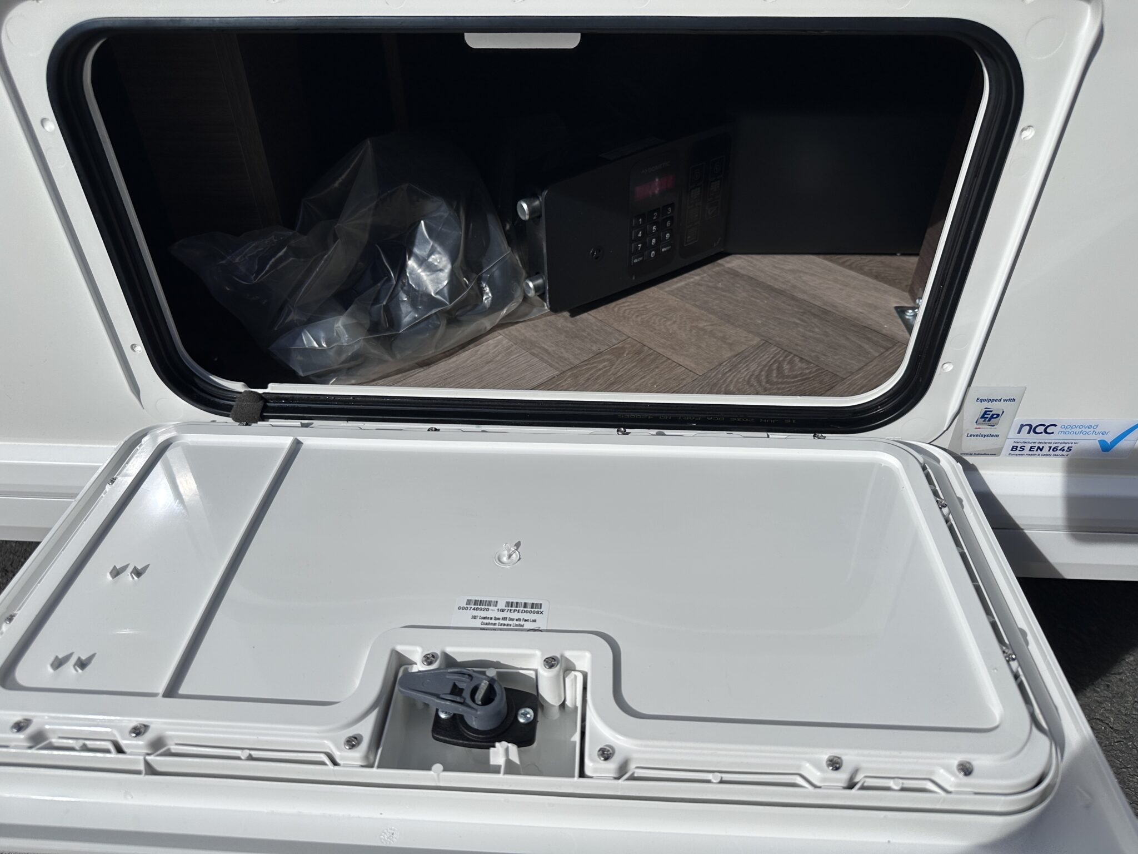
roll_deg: +0.7
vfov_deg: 56.8
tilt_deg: -35.7
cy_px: 427
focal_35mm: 24
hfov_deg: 71.6
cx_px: 569
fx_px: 789
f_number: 1.78
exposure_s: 1/12048
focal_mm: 6.86
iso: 80
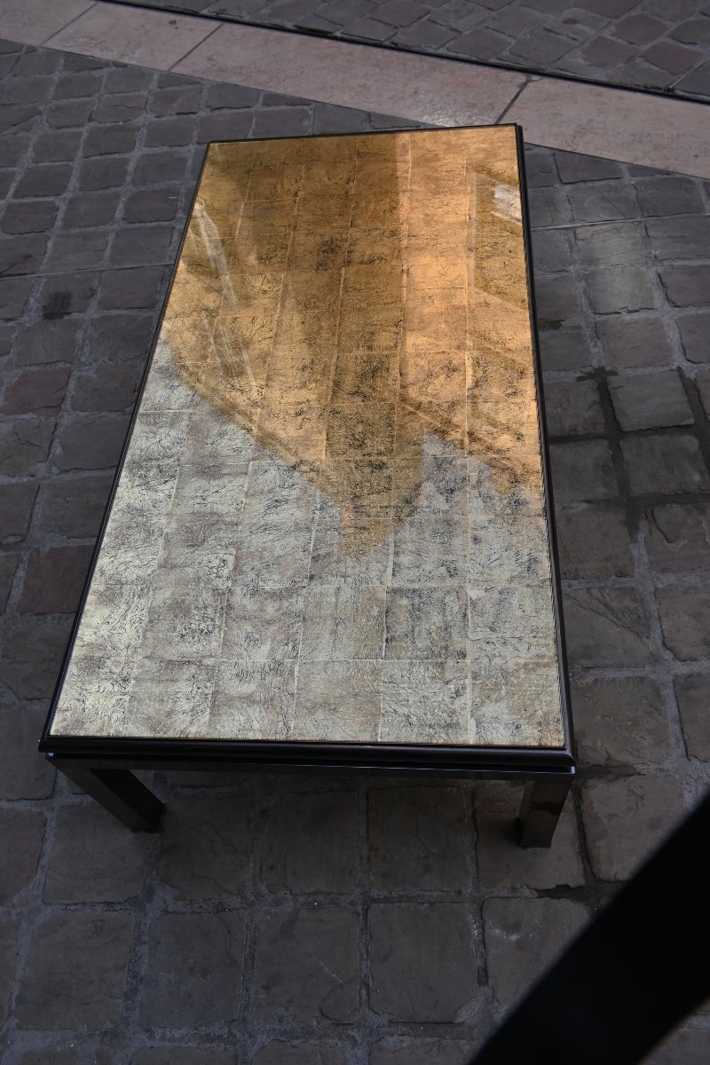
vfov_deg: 63.2
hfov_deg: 44.6
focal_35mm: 29
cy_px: 532
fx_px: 865
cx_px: 355
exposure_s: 1/250
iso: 100
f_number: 5.6
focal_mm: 19.5
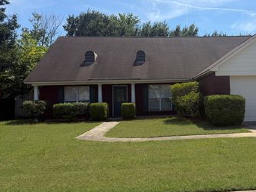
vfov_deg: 40.6
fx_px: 259
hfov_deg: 51.3
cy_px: 86
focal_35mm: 35
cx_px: 178
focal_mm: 6.76
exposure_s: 1/4405
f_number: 1.78
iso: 80
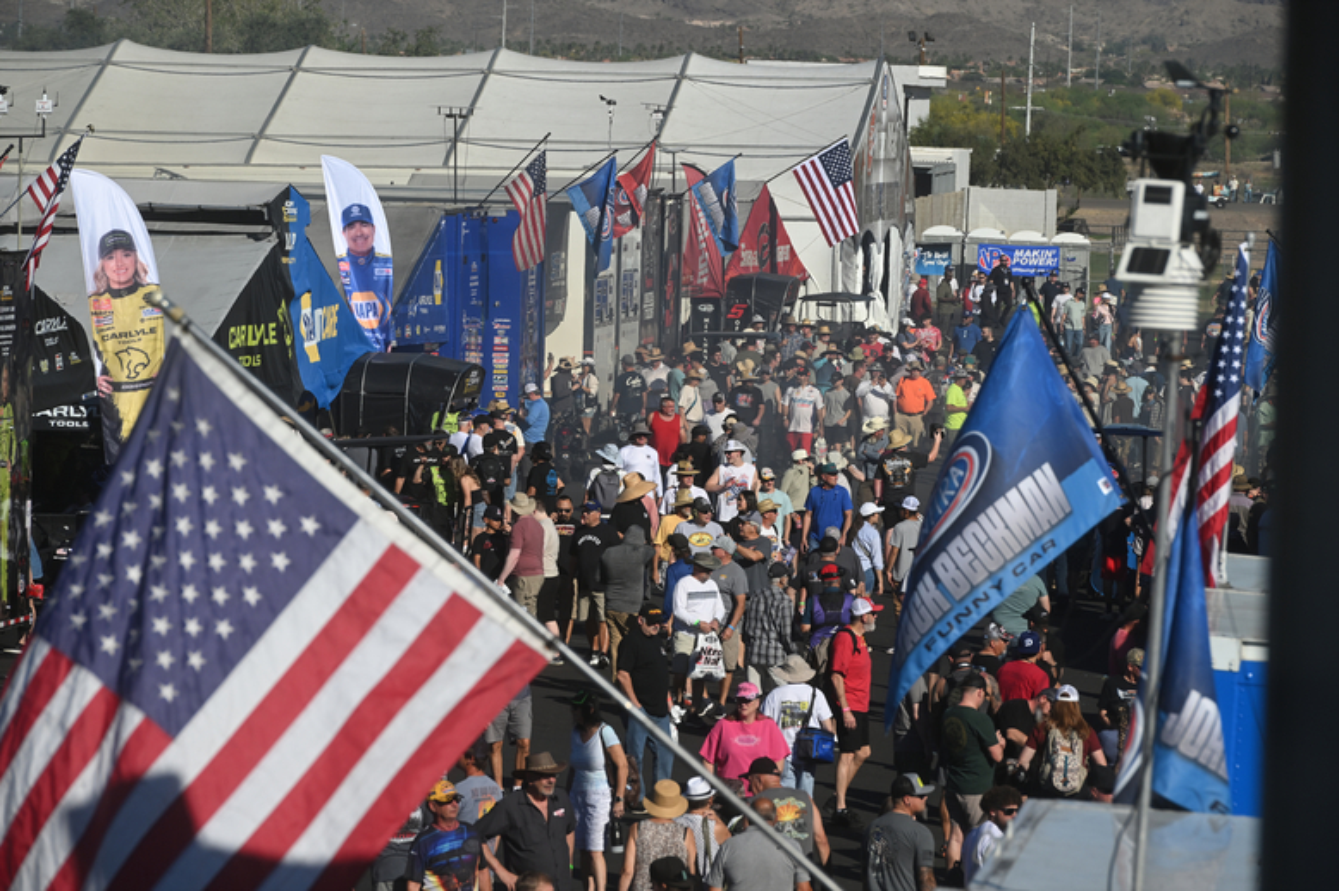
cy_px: 446
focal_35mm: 200
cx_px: 670
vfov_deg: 6.9
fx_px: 7435
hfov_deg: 10.3
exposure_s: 1/640
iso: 200
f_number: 13
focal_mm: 200
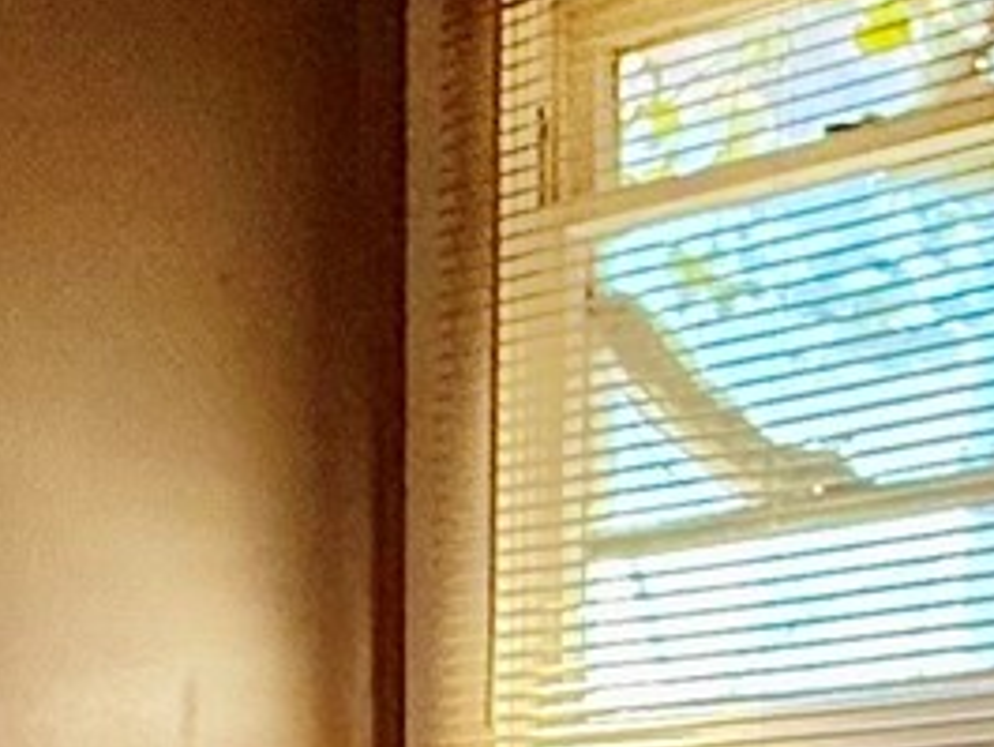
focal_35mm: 108
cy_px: 1179
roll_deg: +0.9
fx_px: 3103
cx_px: -128
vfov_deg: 12.9
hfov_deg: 17.5
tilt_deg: -3.9
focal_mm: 2.22
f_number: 2.2
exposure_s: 1/99
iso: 160
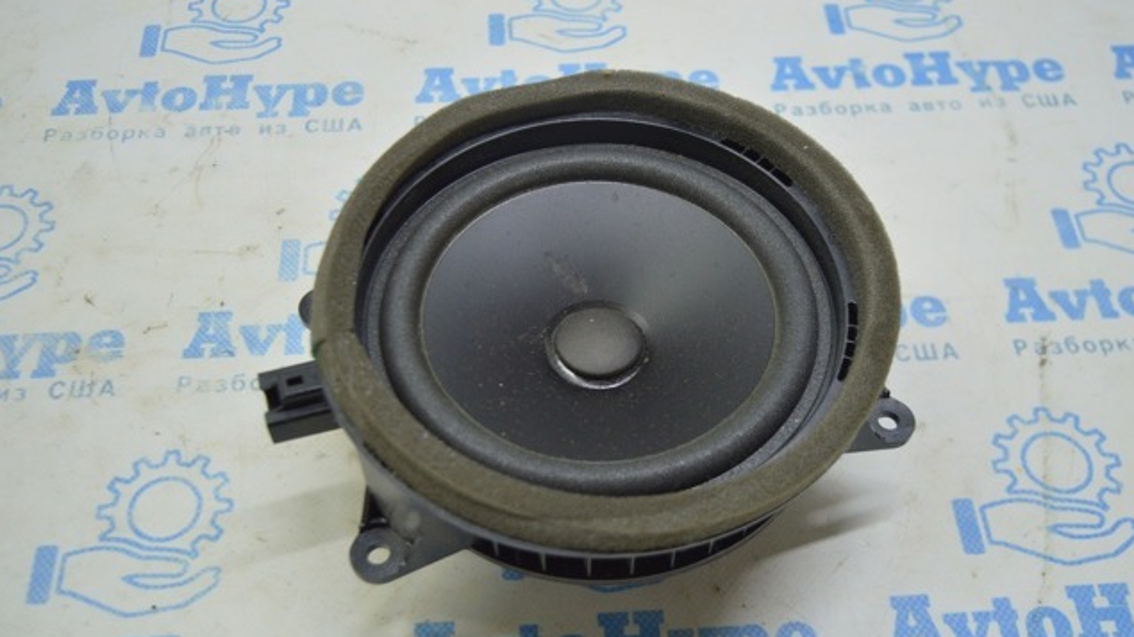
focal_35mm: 40
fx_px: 1188
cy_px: 363
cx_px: 570
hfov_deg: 51.0
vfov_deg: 30.0
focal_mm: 25
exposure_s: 1/40
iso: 400
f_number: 4
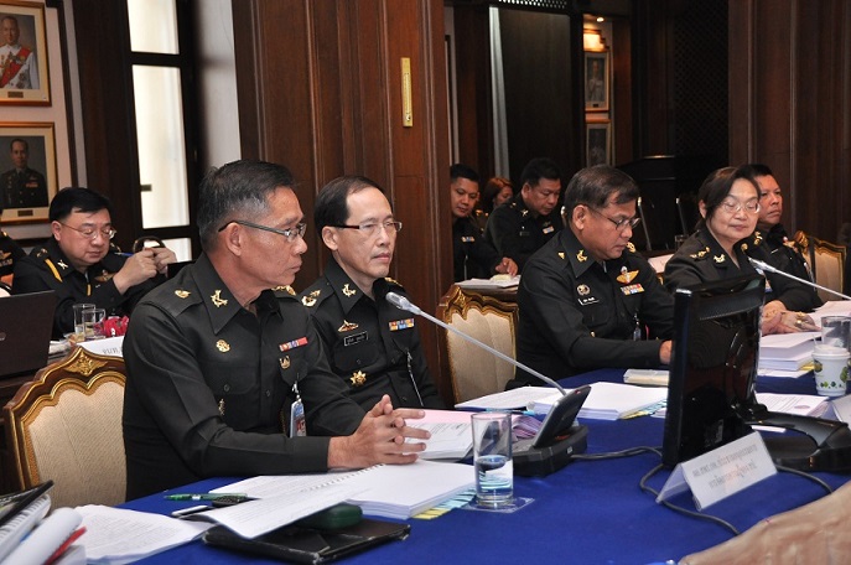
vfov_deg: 23.7
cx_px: 426
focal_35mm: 57
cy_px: 282
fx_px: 1346
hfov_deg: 35.1
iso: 800
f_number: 5.6
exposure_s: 1/80
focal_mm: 38
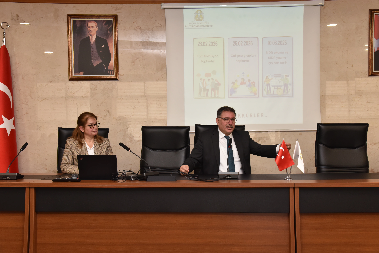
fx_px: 400
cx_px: 190
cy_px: 126
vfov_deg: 35.1
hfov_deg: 50.7
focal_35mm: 38
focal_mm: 38
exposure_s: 1/80
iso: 1600
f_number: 8
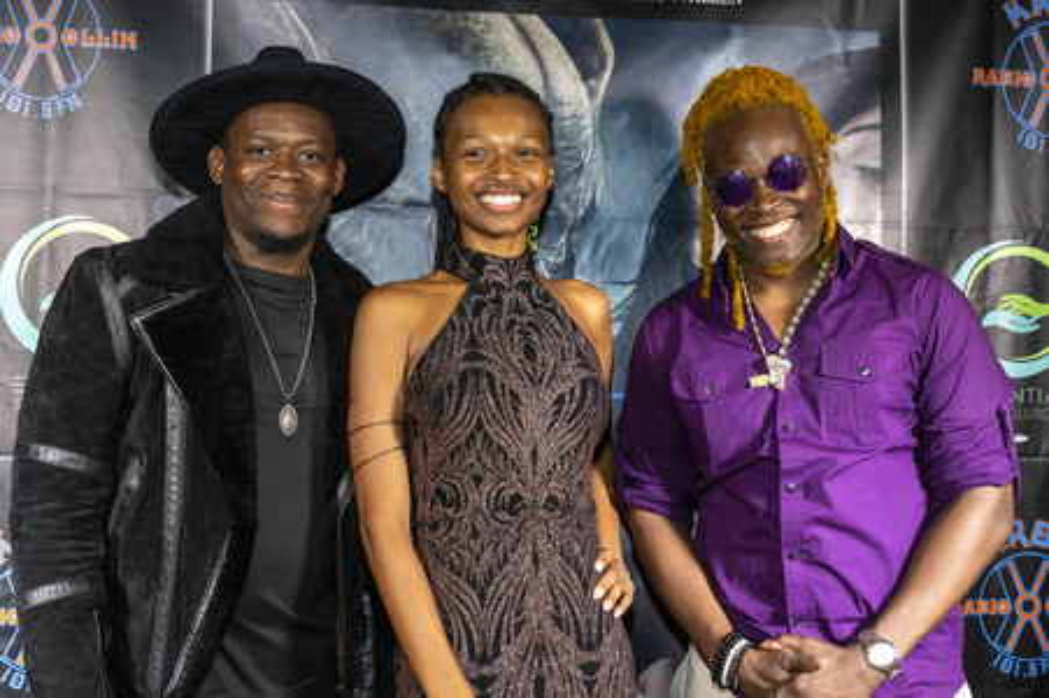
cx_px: 524
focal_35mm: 41
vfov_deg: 32.6
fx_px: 1194
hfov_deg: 47.4
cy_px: 349
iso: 800
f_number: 5.6
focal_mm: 41
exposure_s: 1/200
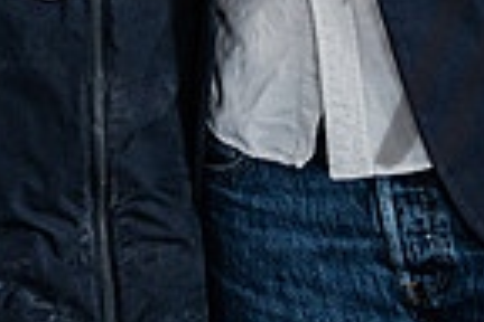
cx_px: 84
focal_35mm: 215
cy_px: -424
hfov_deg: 9.5
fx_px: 2890
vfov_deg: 6.1
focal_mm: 43
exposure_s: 1/250
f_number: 5.3
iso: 200
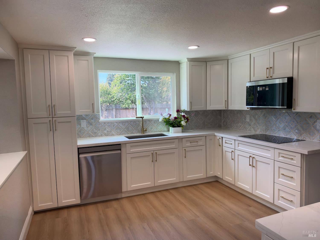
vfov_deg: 56.8
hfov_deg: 71.6
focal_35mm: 24
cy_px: 120
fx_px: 222
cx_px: 160
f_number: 1.8
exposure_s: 1/160
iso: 64
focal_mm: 6.93
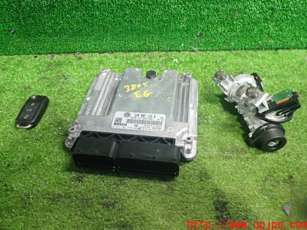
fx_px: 284
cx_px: 147
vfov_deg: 44.1
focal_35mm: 32
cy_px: 109
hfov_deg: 56.8
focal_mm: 5.4
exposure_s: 1/30
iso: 640
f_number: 2.3
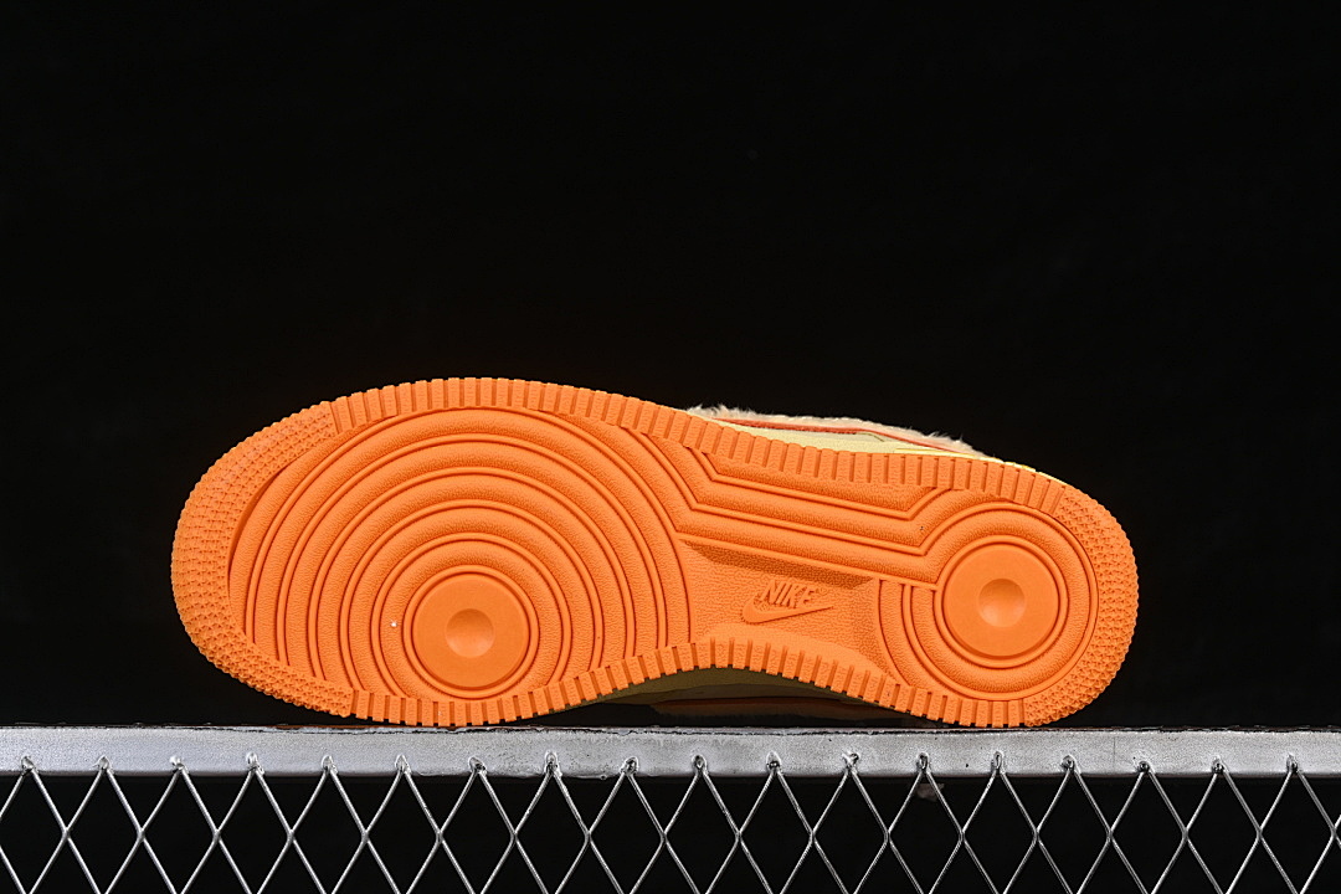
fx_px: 2794
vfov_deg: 18.2
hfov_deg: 27.0
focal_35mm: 75
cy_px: 447
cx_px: 670
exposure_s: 1/80
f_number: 8
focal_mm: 50
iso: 160
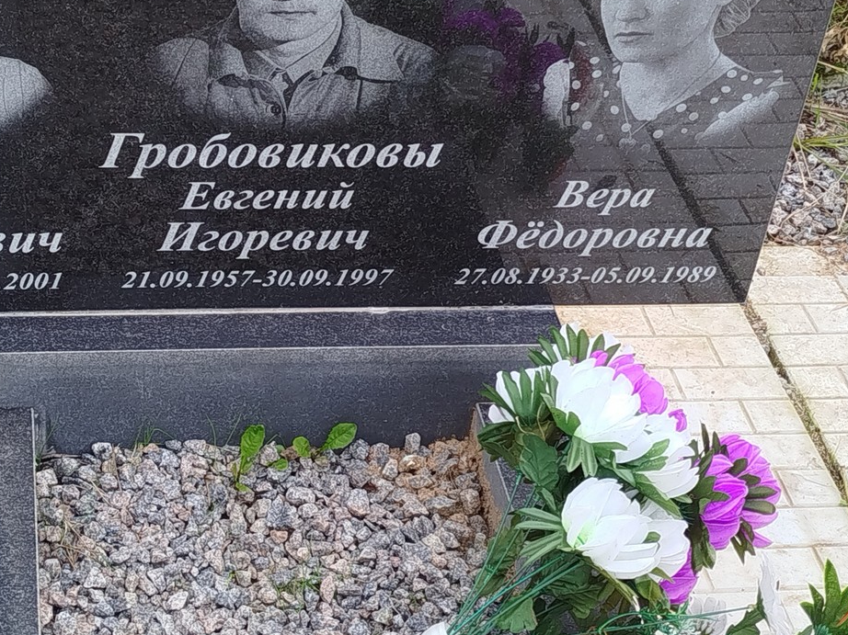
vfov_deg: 19.5
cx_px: 222
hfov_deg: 25.7
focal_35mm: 75
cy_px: 159
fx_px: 1837
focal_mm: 5.31
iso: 50
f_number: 1.7
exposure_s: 1/183
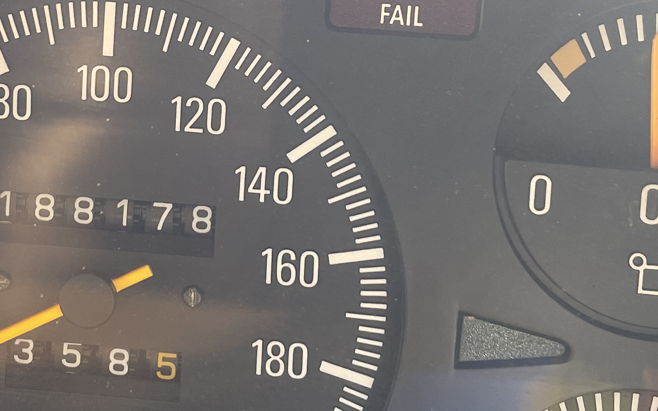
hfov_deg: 29.5
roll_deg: +0.6
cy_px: 83
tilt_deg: -26.8
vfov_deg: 18.7
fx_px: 1238
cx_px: 202
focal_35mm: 69
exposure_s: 1/121
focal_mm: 4.2
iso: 80
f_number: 1.6
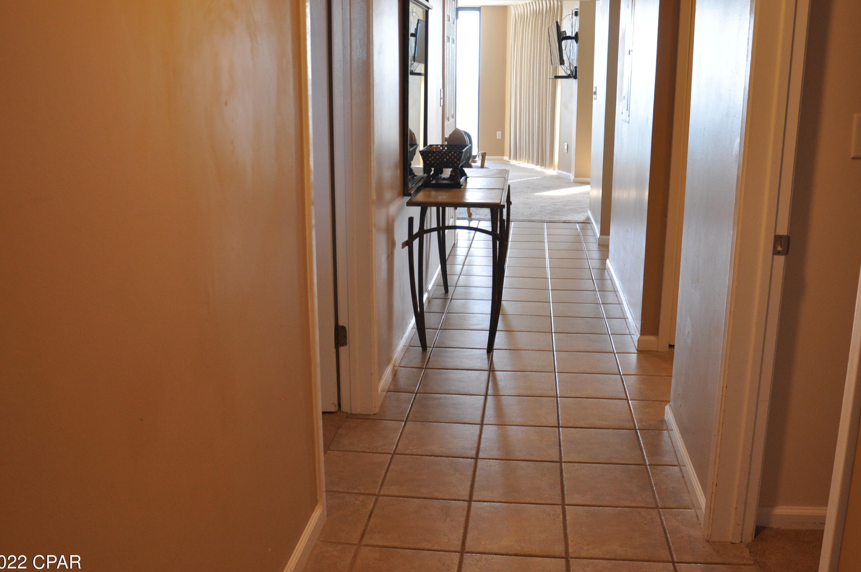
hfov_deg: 60.3
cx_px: 465
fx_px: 740
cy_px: 264
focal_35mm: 31
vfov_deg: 42.2
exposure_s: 1/60
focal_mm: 18
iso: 500
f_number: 3.5
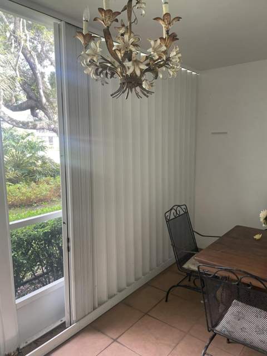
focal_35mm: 26
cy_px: 178
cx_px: 134
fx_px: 267
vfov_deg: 67.3
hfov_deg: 53.1
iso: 125
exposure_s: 1/114
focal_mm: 4.2
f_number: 1.6
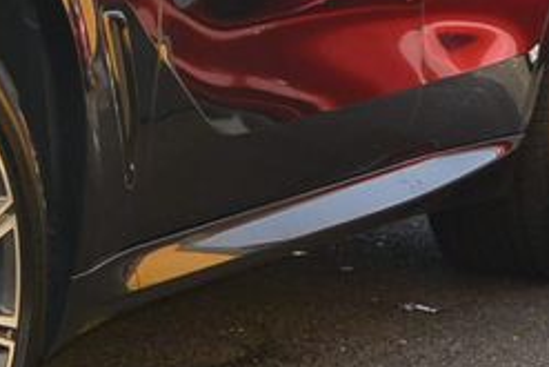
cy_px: 30
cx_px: -340
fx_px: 1709
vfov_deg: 12.2
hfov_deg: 16.2
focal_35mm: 112
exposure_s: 1/250
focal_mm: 10
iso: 160
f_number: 5.6
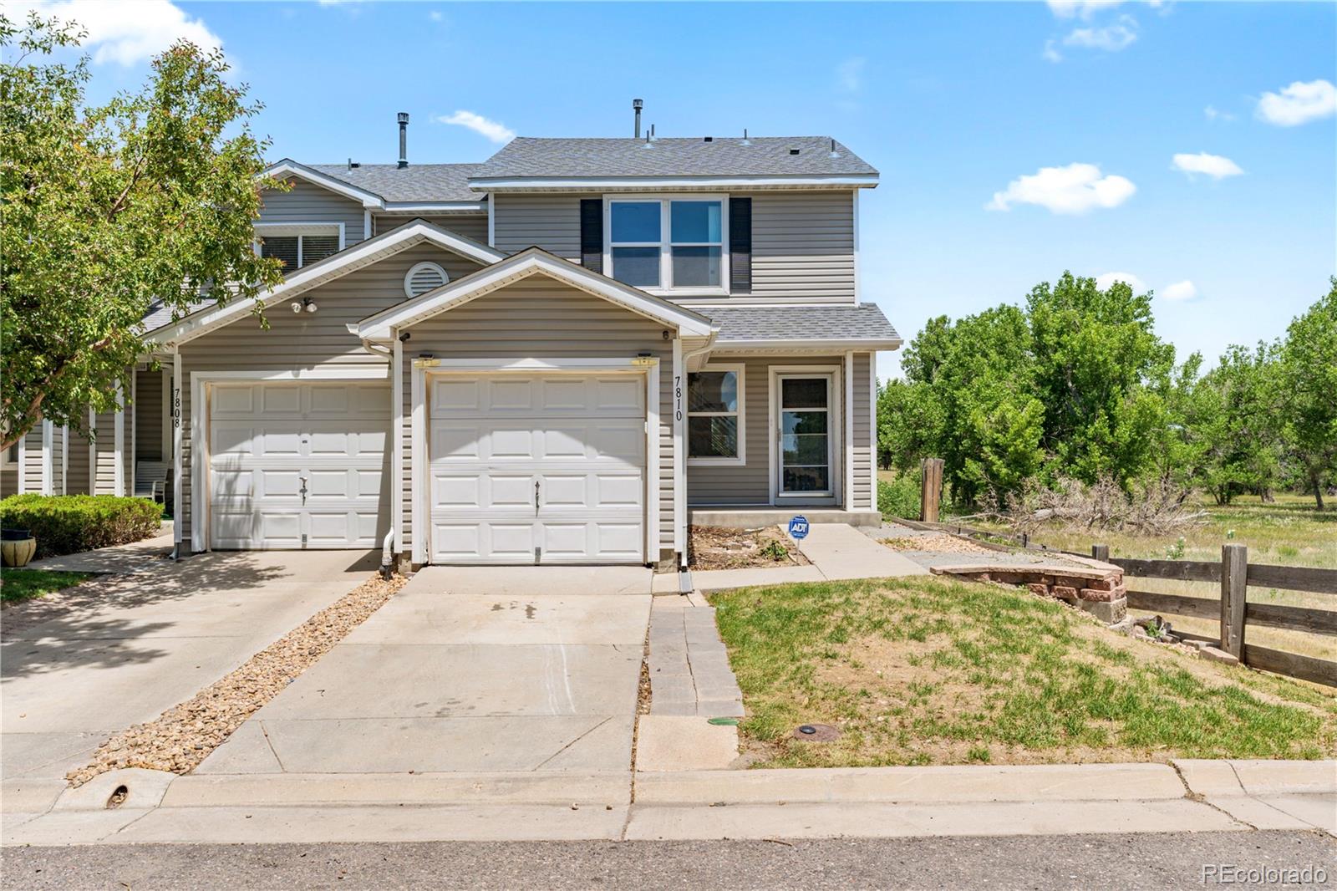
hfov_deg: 63.7
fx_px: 1077
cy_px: 446
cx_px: 668
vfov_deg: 44.9
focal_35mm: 29
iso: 100
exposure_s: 1/125
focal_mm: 29
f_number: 11
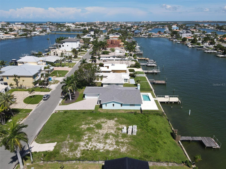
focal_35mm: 24
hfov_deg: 71.6
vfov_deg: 56.8
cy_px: 84
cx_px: 113
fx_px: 157
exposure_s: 1/1000
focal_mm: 4.5
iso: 100
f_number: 2.8
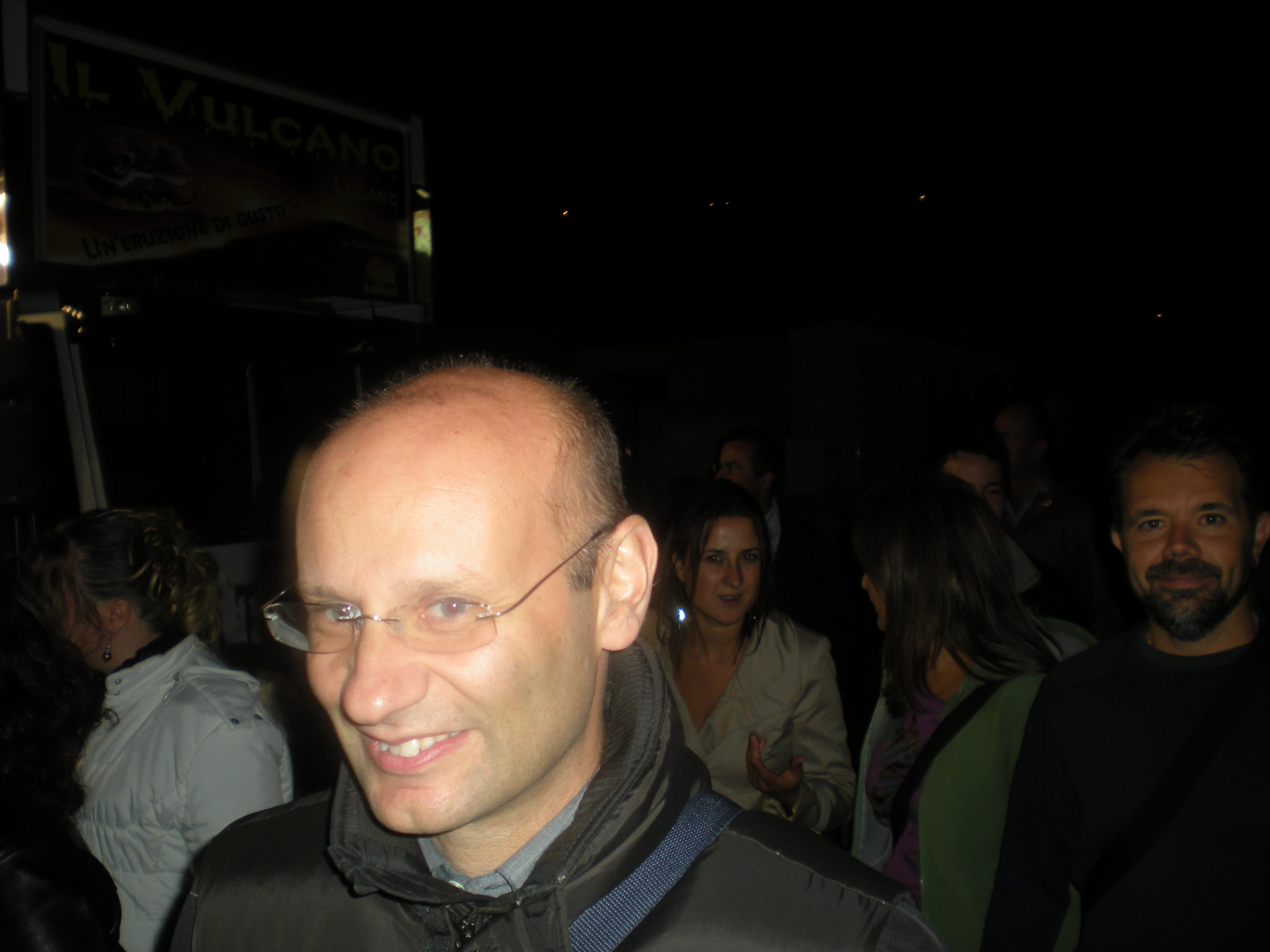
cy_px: 476
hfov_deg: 49.0
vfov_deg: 37.7
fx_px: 1394
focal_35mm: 38
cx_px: 635
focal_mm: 6.3
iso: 65
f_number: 3.1
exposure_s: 1/60
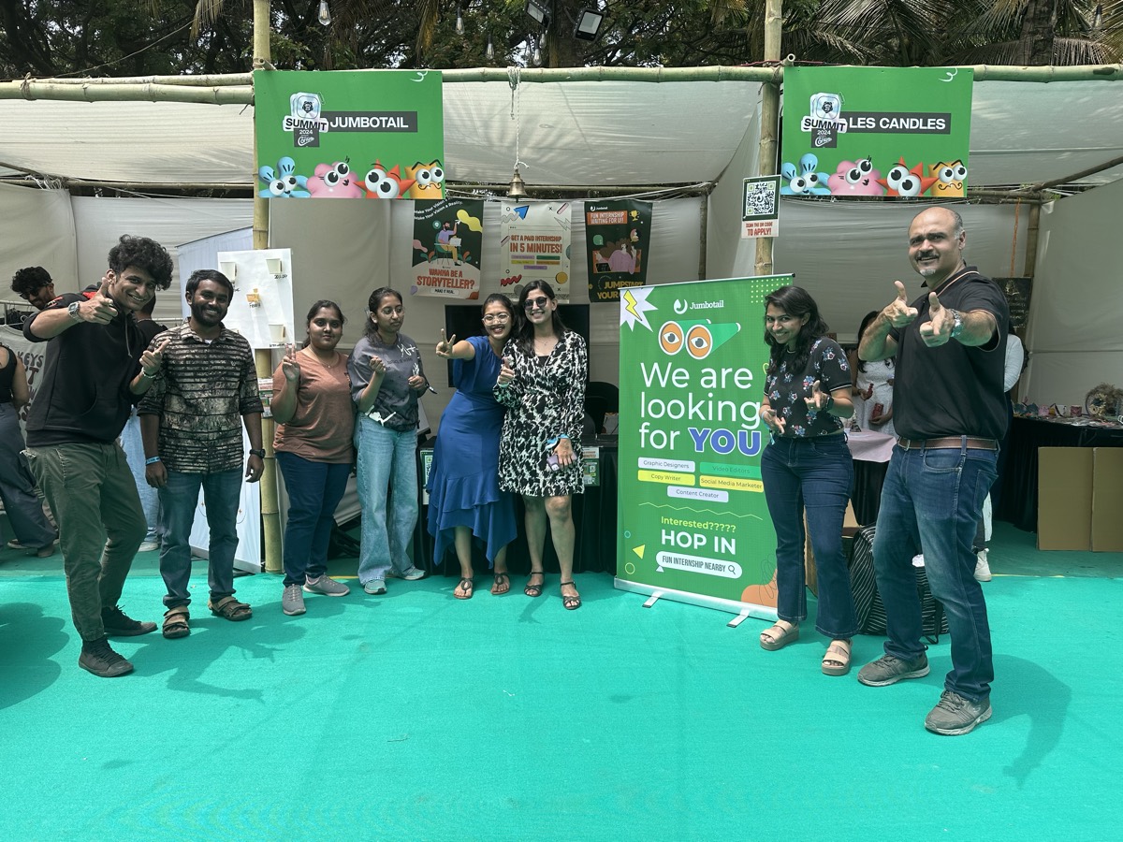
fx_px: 779
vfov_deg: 56.8
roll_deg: -1.9
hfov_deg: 71.6
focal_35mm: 24
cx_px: 562
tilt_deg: -7.5
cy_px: 421
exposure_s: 1/1613
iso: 80
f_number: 1.78
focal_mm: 6.86
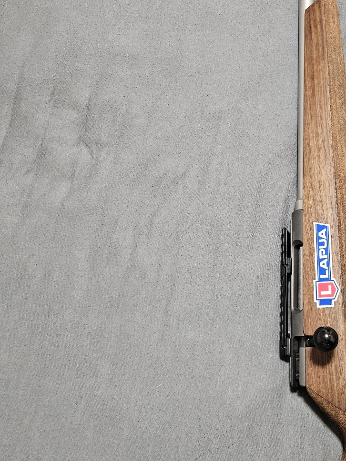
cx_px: 239
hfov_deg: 37.2
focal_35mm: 38
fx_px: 506
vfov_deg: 48.9
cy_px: 211
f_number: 1.8
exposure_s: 1/33.4
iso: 640
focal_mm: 5.4
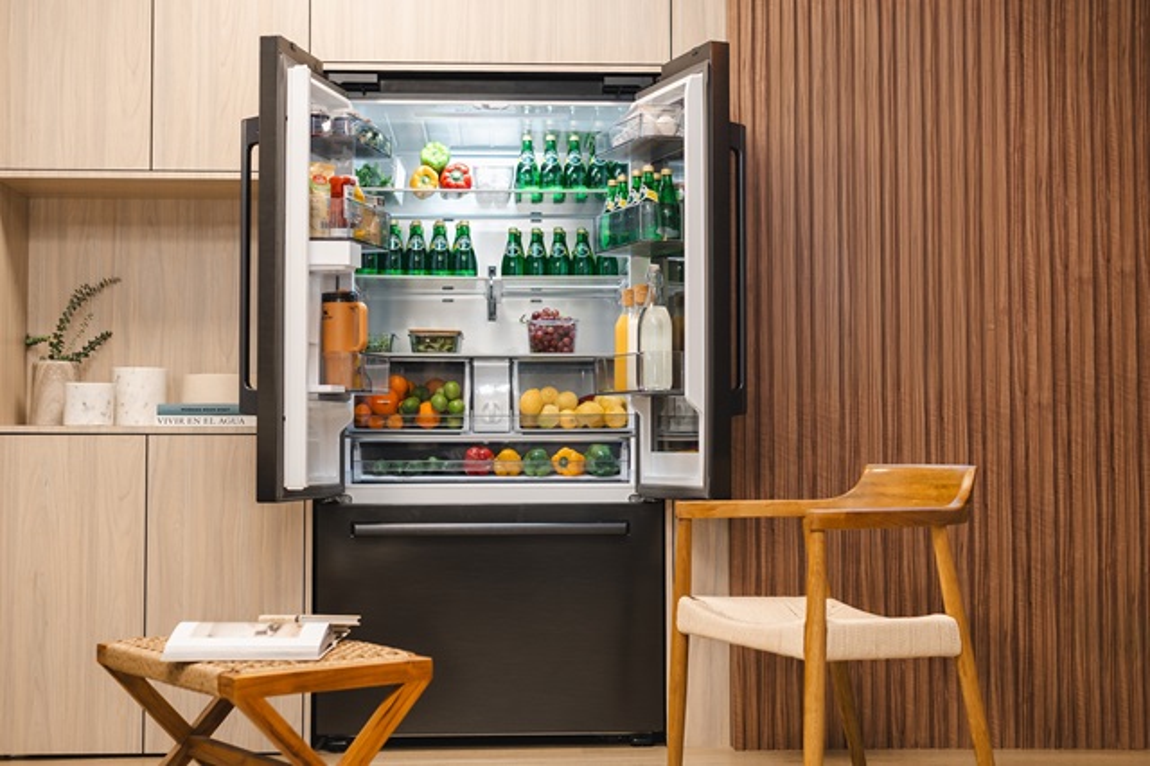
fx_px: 1596
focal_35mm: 50
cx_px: 575
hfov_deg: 39.6
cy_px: 383
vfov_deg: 27.0
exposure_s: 1/200
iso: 800
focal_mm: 50
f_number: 3.2
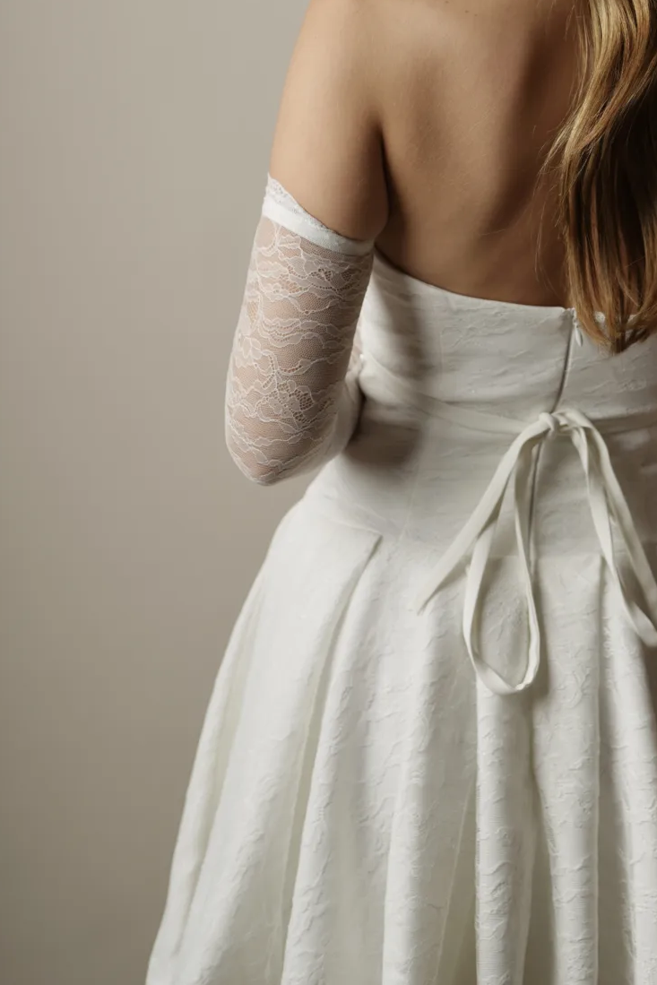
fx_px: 2490
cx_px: 514
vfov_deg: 22.0
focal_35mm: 91
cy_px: 153
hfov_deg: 14.9
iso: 80
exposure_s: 1/160
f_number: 2.5
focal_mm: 50
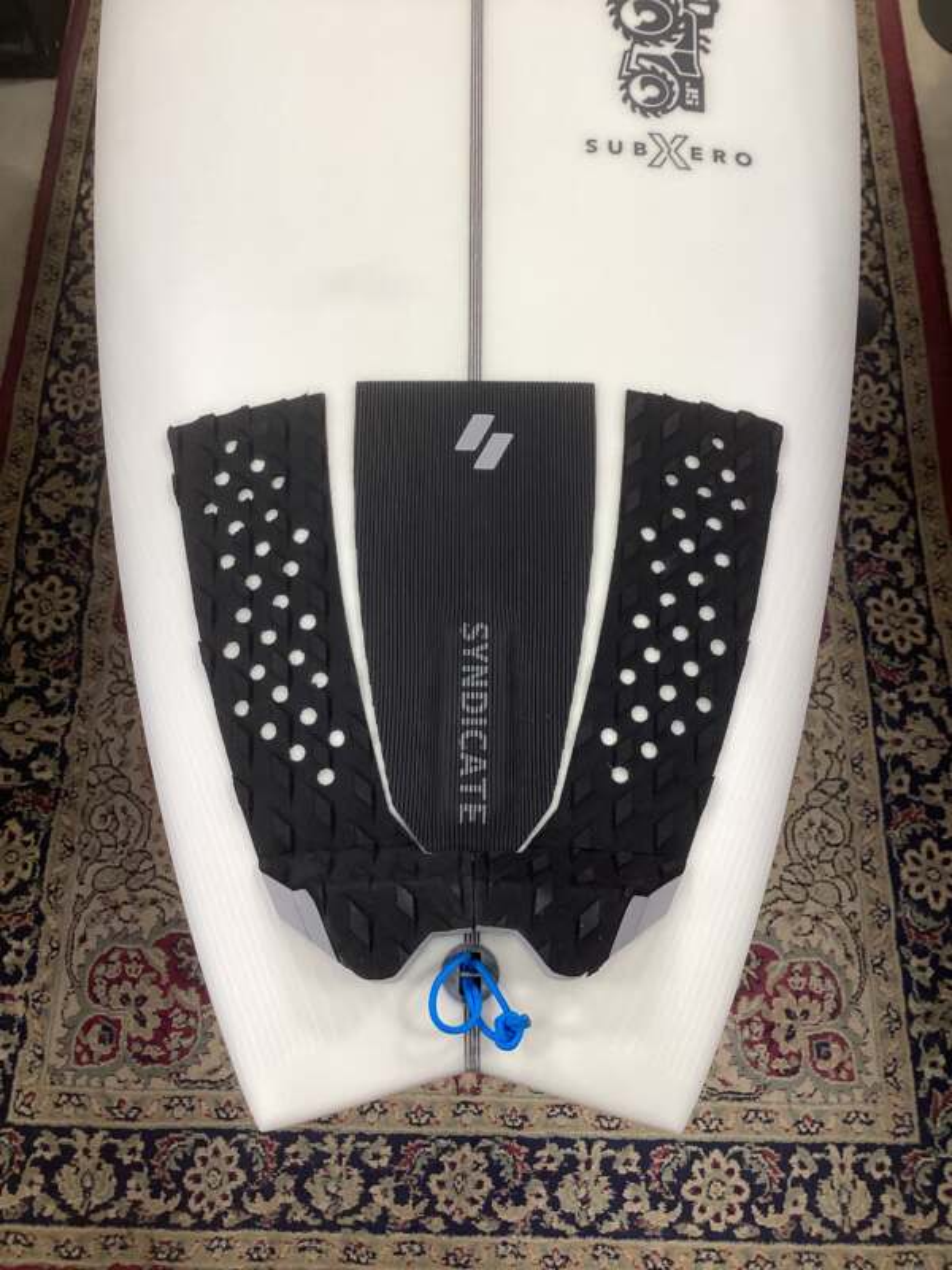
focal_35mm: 31
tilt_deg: -68.0
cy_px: 635
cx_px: 476
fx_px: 1137
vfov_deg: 58.4
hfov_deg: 45.4
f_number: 2.4
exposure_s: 1/50
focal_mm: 3.3
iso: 50
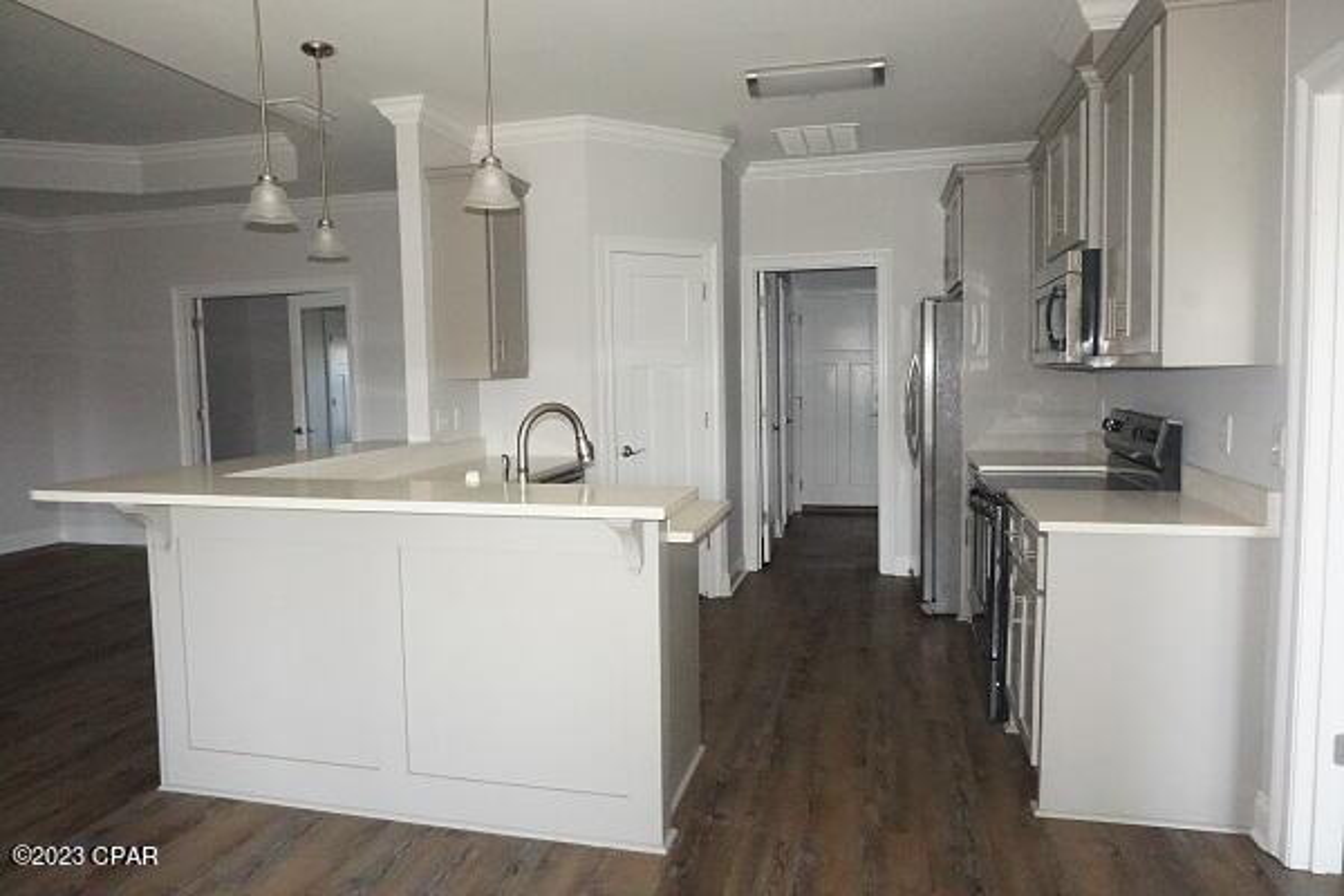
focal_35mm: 24
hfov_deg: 73.7
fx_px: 896
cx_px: 672
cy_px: 448
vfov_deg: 53.1
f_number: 9
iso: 6400
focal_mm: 16
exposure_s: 1/160
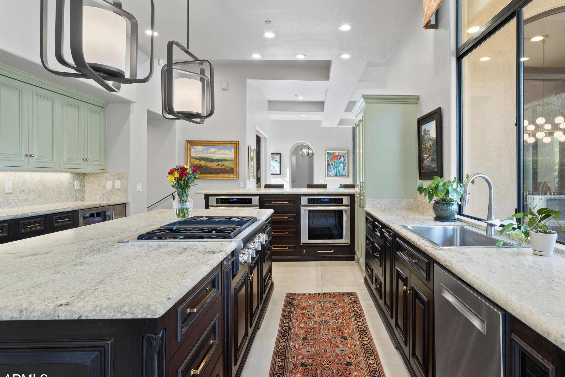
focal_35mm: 20
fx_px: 314
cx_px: 322
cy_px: 165
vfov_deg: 61.7
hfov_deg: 83.5
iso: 500
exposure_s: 1/3
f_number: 11
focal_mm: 16
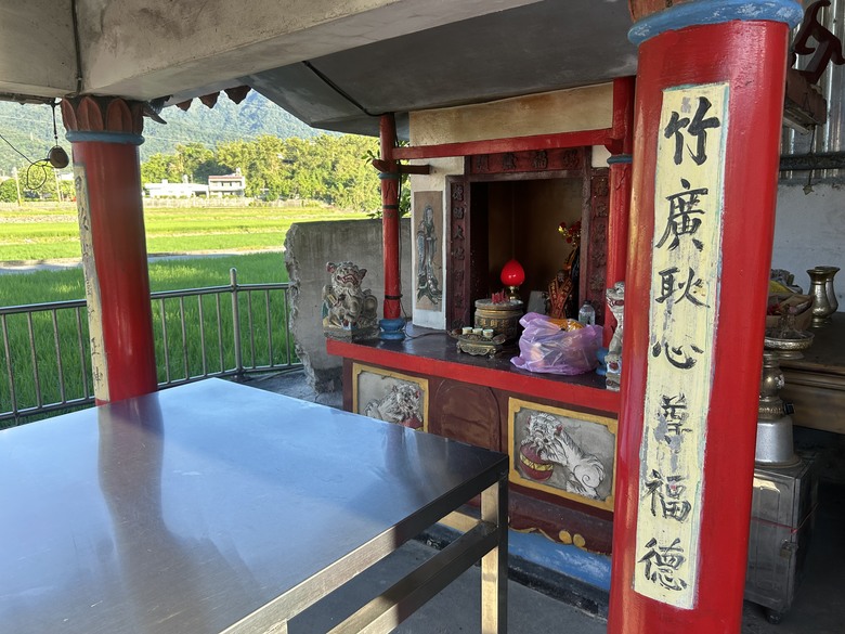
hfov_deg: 67.3
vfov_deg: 53.1
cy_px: 317
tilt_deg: -9.2
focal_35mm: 26
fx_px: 635
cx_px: 422
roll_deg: +1.2
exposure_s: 1/282
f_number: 1.5
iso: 40
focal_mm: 5.7
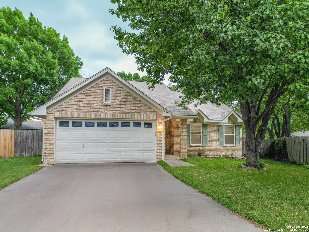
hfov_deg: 71.6
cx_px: 154
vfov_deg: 56.8
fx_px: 214
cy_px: 116
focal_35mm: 24
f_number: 1.7
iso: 100
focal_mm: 6.72
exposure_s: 1/15
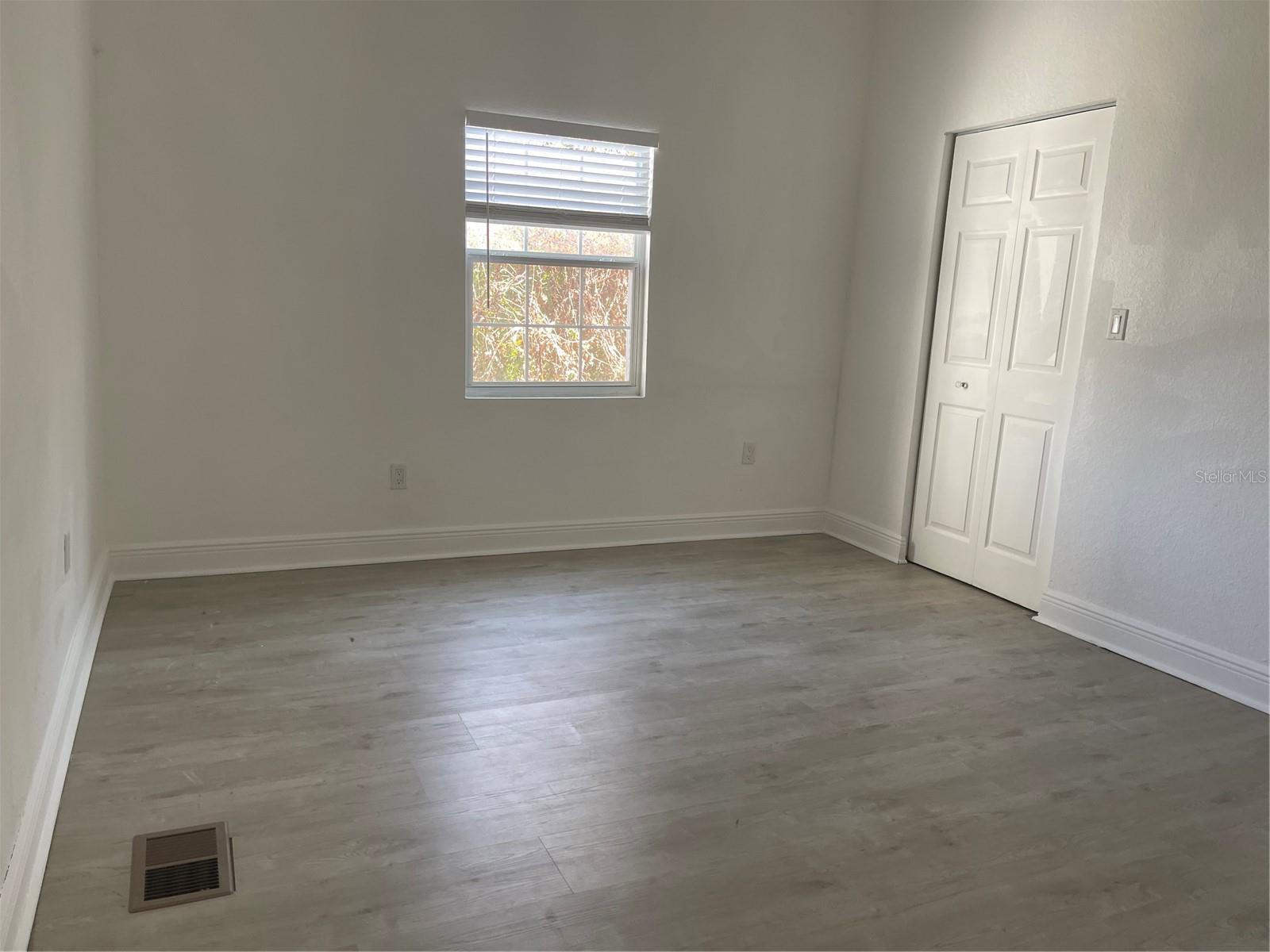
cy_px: 476
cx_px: 635
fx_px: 954
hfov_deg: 67.3
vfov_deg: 53.1
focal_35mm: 26
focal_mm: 5.1
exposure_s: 1/121
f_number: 1.6
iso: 125
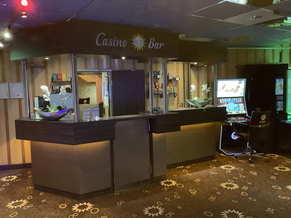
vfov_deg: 45.4
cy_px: 109
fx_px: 261
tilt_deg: -5.3
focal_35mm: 31
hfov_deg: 58.4
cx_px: 146
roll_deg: +0.8
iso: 500
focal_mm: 3.3
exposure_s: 1/25
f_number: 2.4
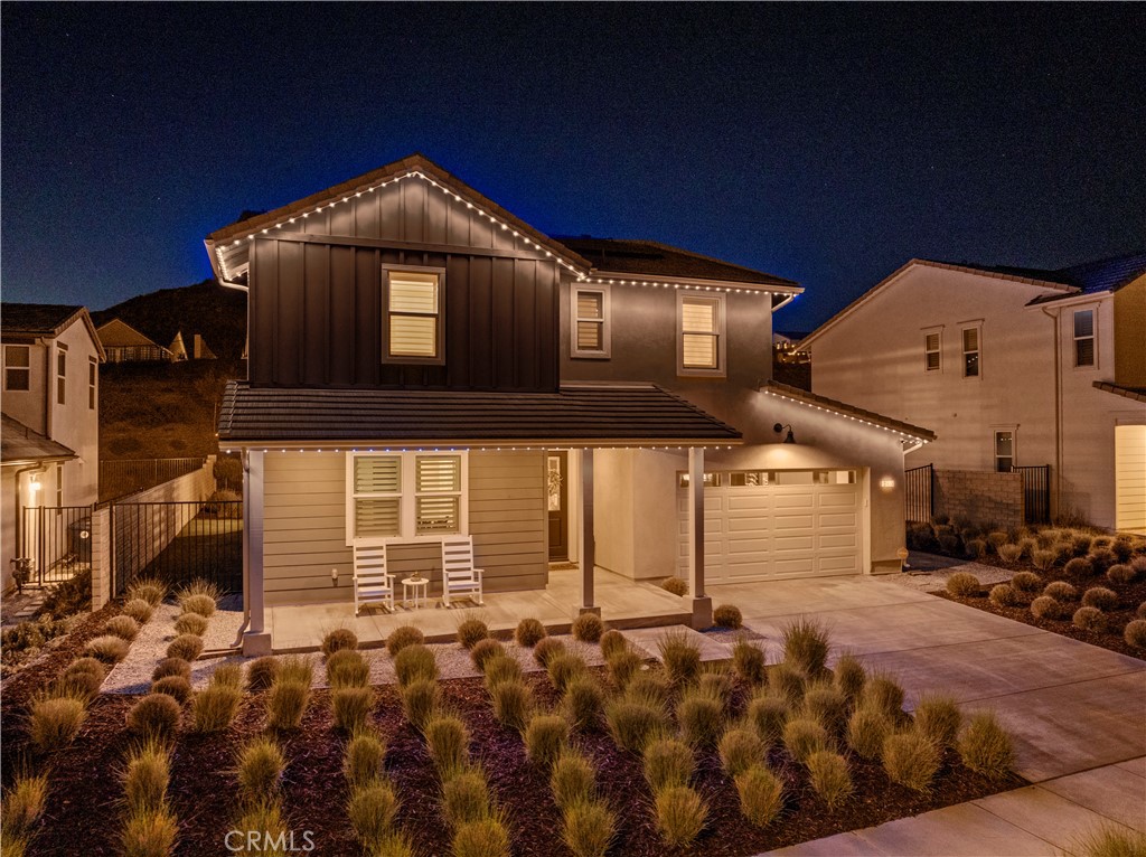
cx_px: 573
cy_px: 428
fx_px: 794
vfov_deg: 56.7
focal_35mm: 24
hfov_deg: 71.6
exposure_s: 1/3
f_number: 2.8
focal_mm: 12.29
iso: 800
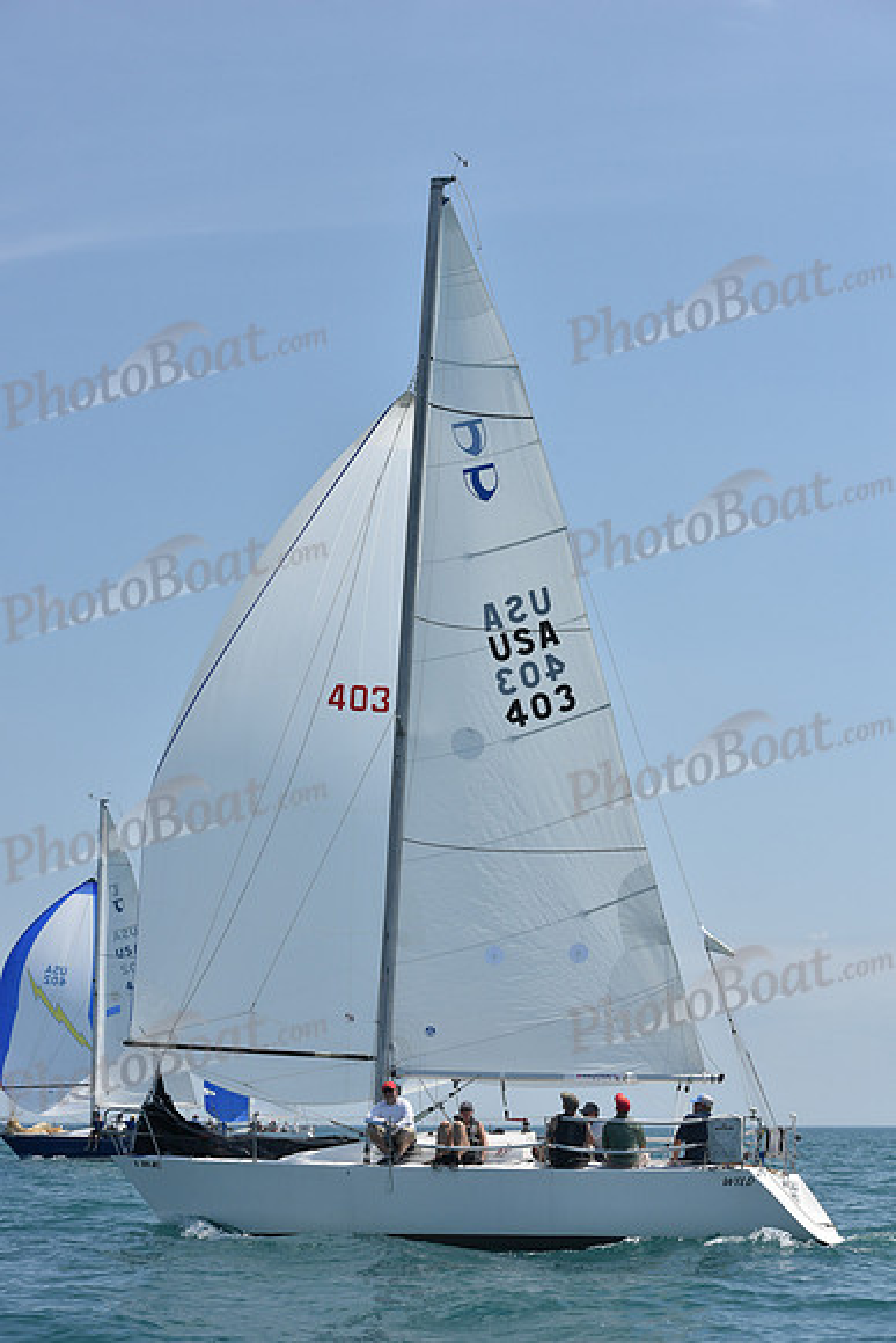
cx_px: 448
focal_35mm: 70
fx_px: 2612
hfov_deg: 19.5
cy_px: 672
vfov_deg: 28.8
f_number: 9
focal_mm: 70
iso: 250
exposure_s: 1/1250
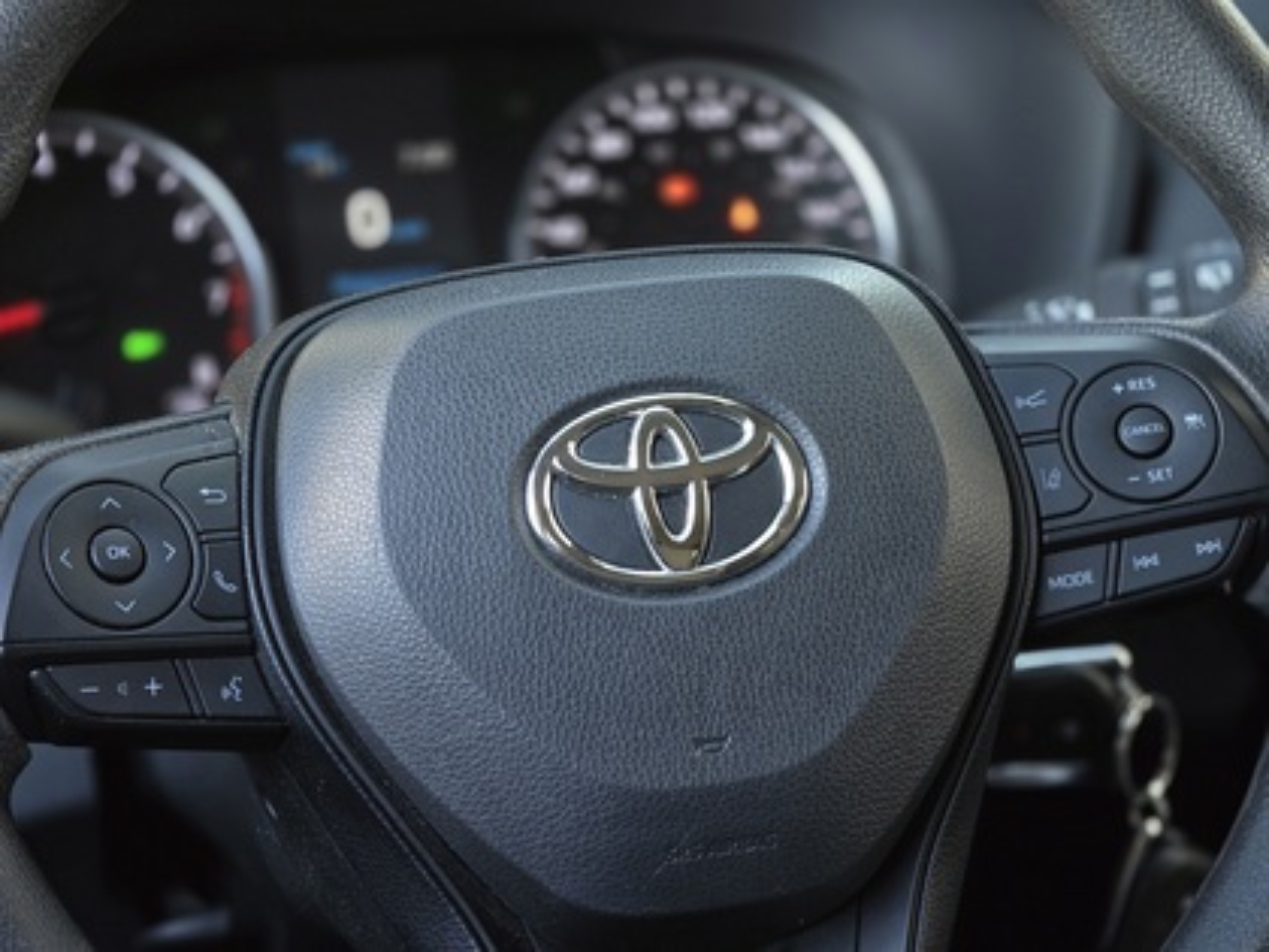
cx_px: 634
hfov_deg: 17.1
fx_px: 4216
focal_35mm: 115
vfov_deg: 12.9
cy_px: 476
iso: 400
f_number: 2.9
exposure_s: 1/120
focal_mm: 18.6
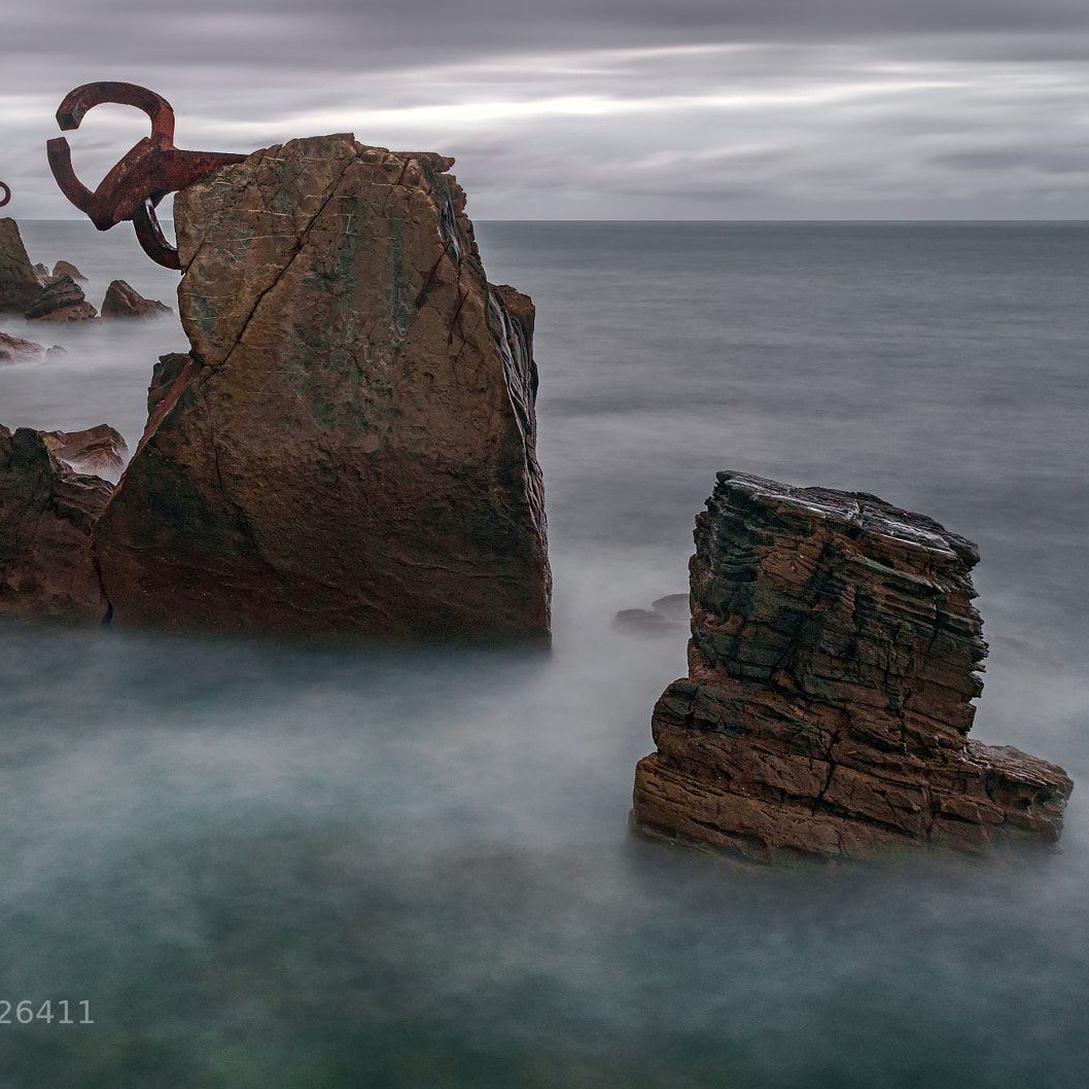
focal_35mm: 45
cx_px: 380
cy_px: 544
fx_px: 1602
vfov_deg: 37.6
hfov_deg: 37.2
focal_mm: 35
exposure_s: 56
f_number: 9
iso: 800
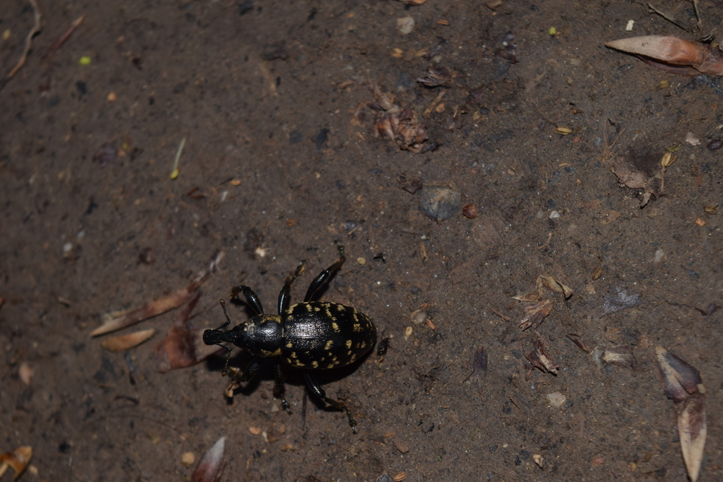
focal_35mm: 82
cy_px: 241
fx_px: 1657
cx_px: 362
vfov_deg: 16.6
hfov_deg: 24.6
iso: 100
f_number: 8
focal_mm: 55
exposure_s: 1/60
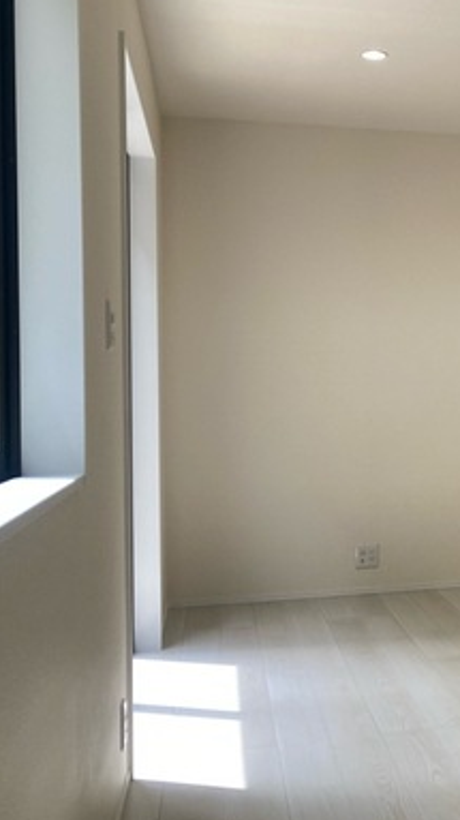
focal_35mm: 51
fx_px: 1108
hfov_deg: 21.1
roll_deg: -0.4
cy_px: 405
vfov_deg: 40.6
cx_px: 612
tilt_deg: +1.3
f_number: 1.8
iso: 40
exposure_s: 1/115
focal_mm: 3.99
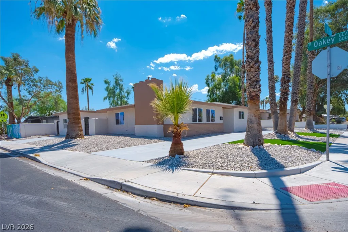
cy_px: 116
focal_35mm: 18
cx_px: 174
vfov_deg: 67.3
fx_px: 174
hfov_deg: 90.0
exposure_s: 1/30
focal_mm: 12
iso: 100
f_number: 14
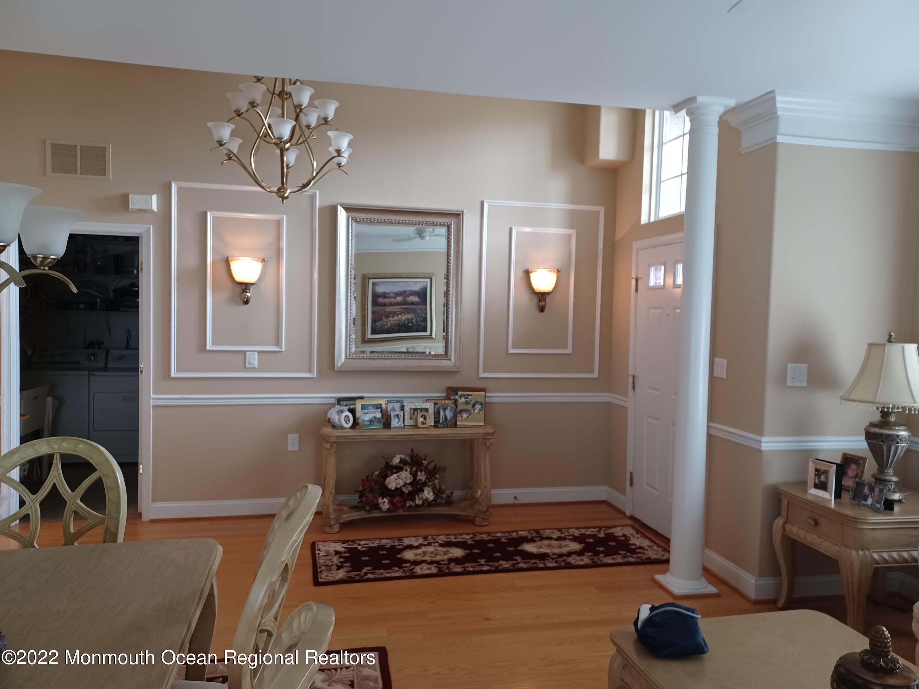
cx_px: 460
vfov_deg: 54.9
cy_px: 344
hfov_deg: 69.4
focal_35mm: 25
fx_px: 664
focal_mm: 4.6
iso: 400
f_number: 1.8
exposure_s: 1/25
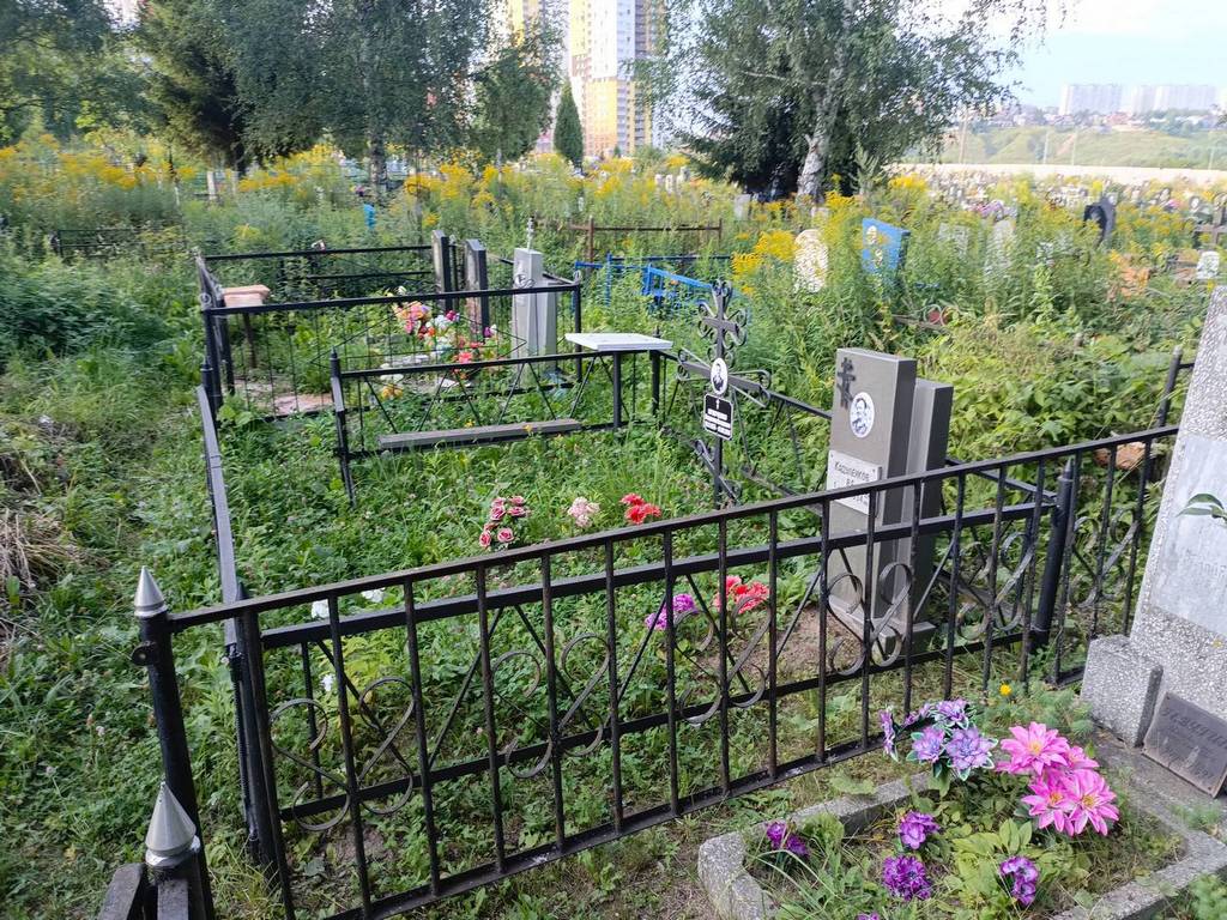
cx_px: 614
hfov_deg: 69.4
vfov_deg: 54.9
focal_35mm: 25
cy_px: 460
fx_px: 886
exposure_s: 1/100
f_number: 1.69
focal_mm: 4.76
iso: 129
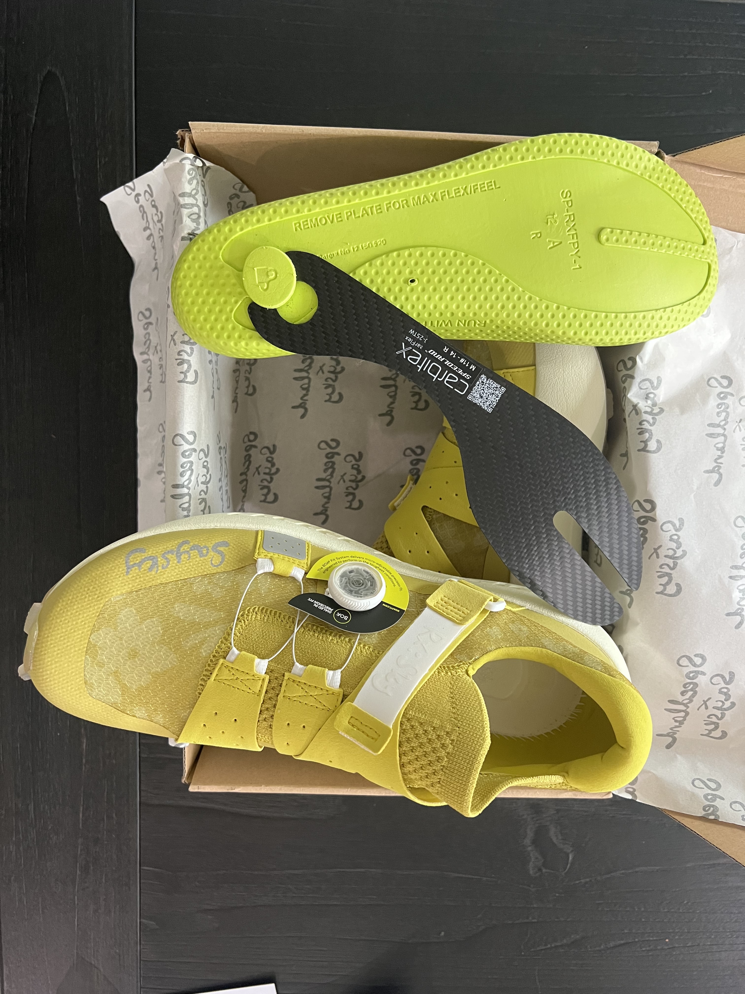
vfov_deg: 67.3
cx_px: 372
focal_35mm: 26
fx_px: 746
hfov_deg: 53.1
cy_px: 497
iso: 320
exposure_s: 1/60
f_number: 1.5
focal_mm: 5.7
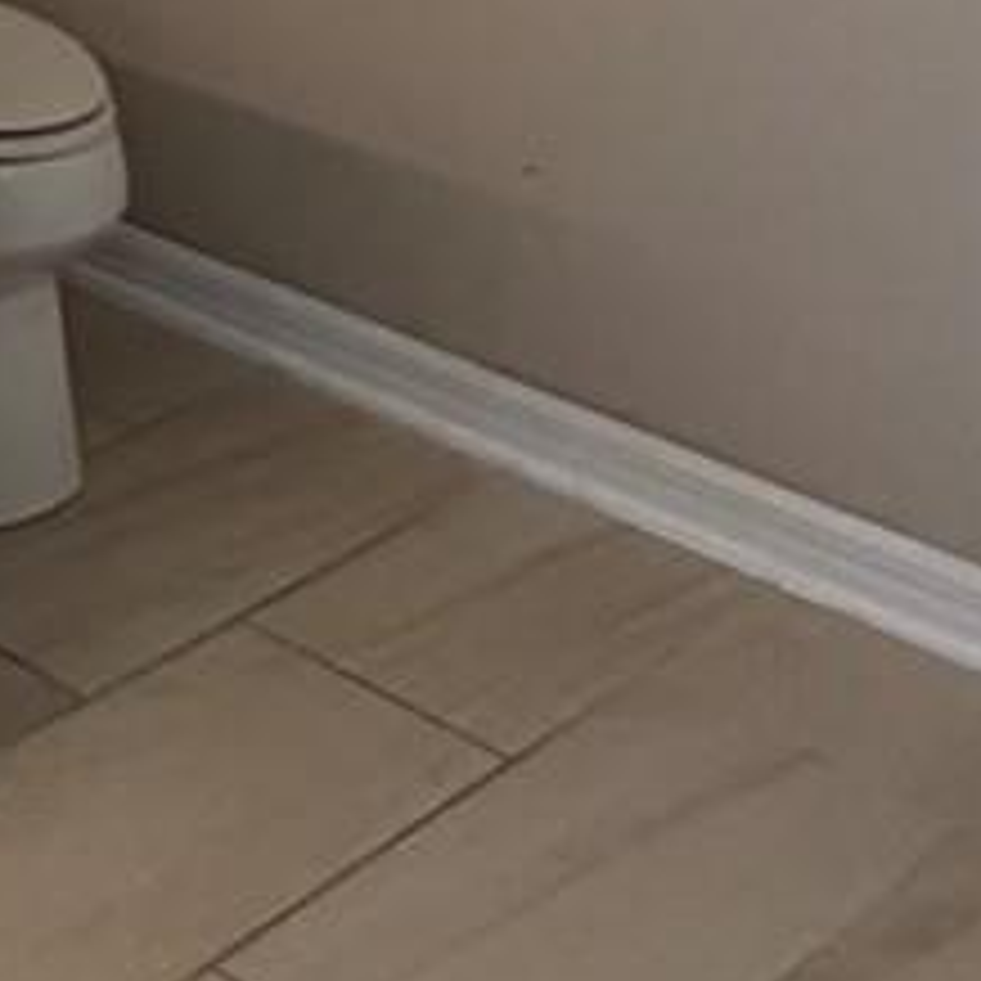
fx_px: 2918
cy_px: -621
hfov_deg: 18.3
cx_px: -126
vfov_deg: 16.8
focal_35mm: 91
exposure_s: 1/60
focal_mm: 2.22
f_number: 2.2
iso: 200
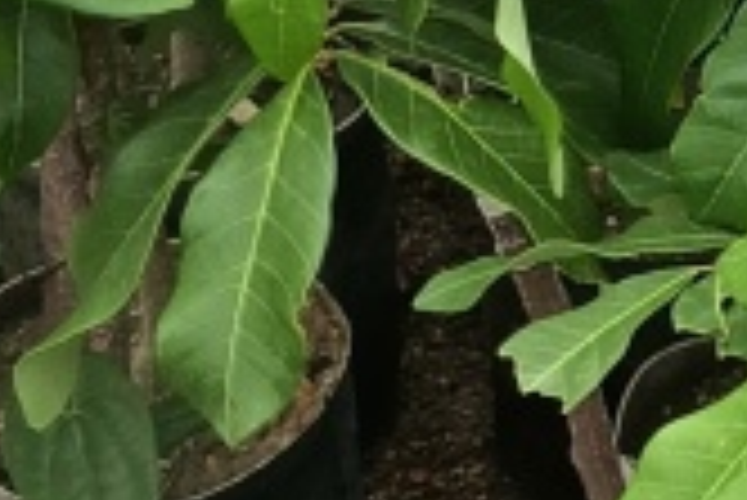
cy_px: -313
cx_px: 1368
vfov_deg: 7.5
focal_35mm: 180
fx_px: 3738
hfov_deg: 10.7
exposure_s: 1/218
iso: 50
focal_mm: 3.61
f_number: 1.8
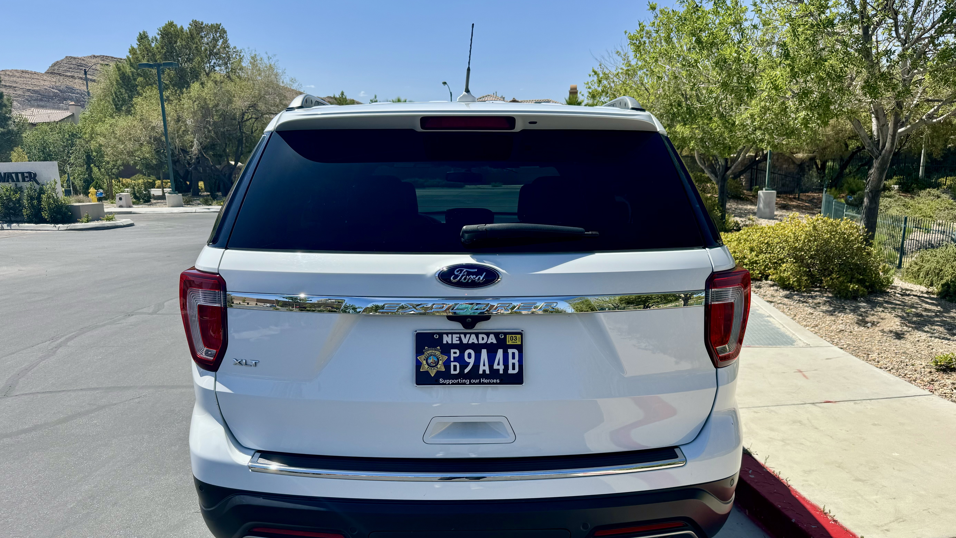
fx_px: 684
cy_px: 336
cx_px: 488
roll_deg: +0.9
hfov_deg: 69.9
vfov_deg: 42.6
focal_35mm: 27
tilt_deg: -13.9
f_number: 1.78
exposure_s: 1/4310
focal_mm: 6.76
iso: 80
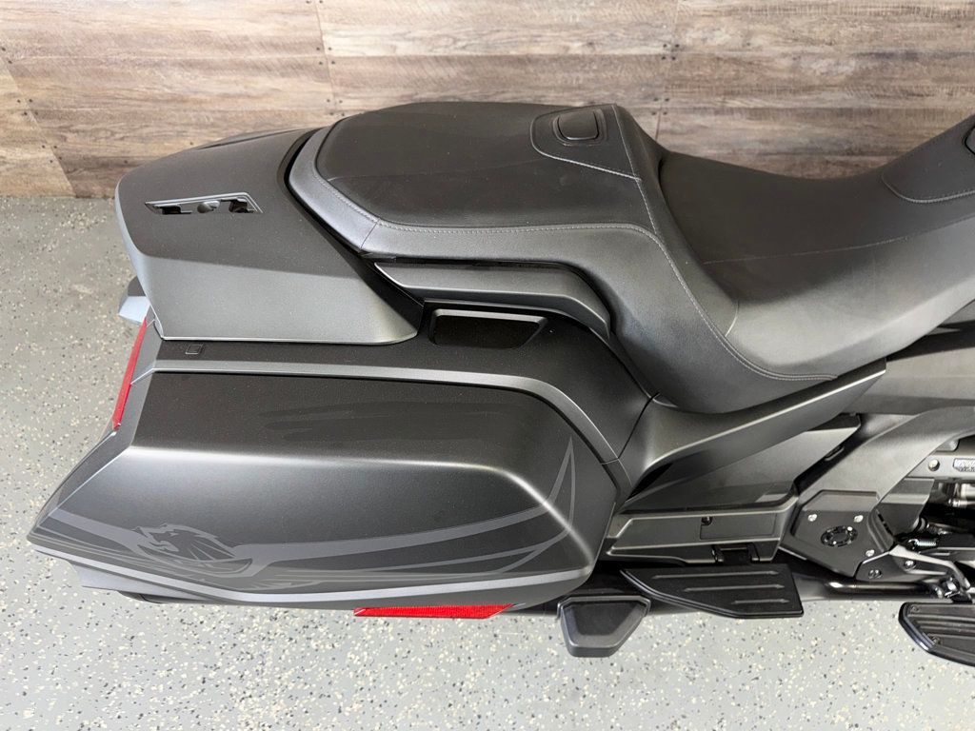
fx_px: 676
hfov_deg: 71.6
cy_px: 366
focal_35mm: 24
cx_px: 488
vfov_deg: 56.8
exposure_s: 1/18
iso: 64
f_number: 1.78
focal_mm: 6.76
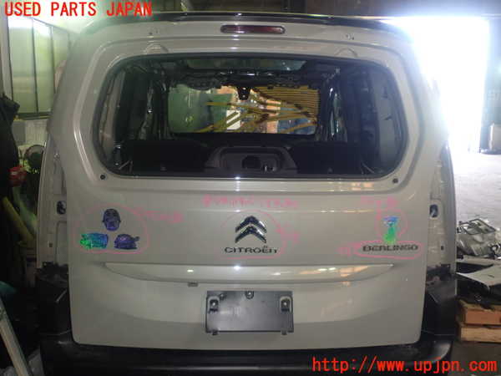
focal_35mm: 36
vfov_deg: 39.7
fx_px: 521
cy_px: 188
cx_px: 250
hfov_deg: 51.4
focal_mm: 6.37
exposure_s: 1/40
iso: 200
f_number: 2.5
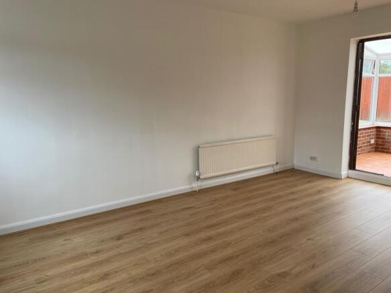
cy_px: 146
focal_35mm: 26
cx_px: 196
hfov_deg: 67.3
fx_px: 294
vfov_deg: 53.0
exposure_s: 1/144
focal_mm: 4.2
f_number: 1.6
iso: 32
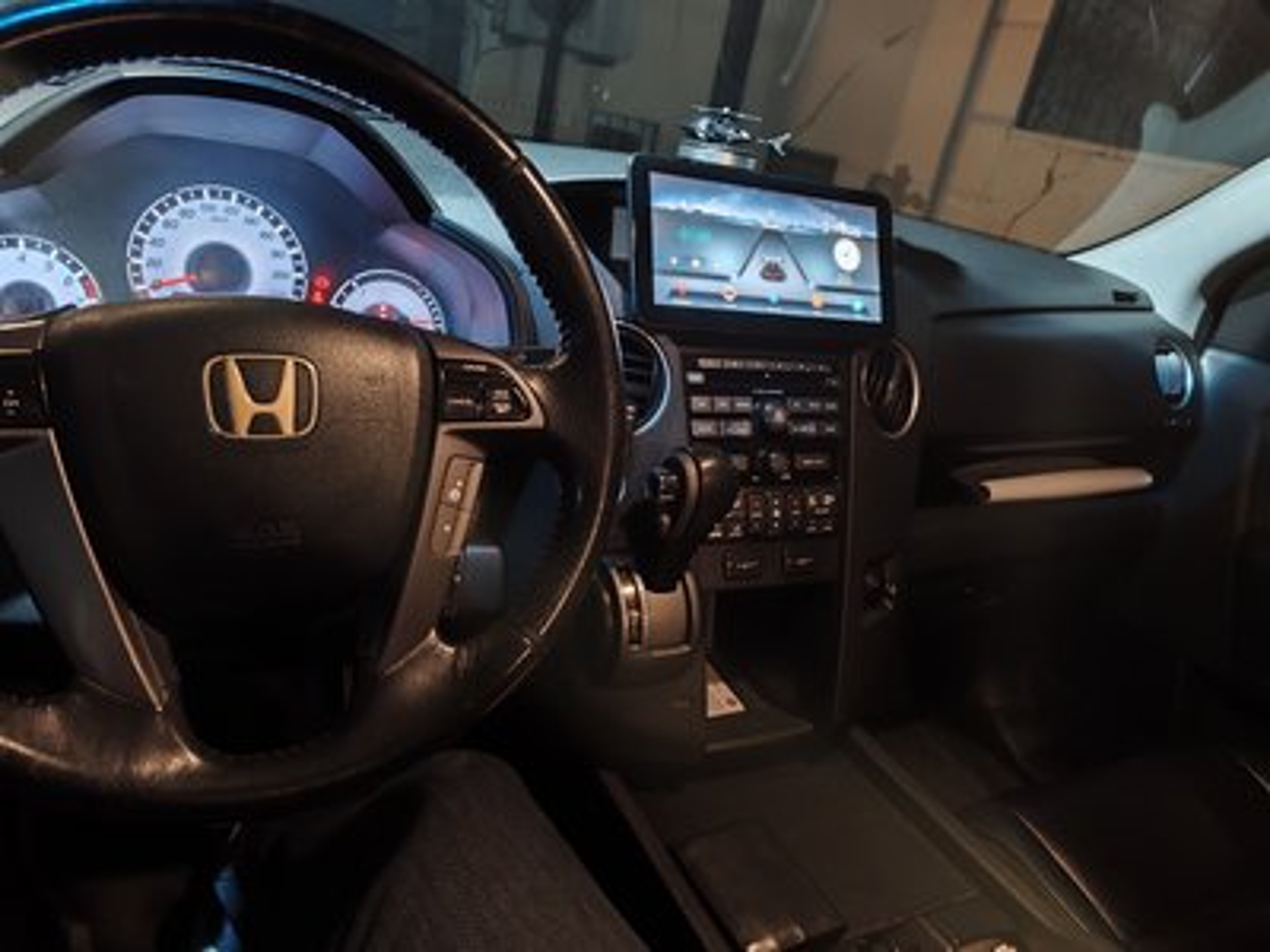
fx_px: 844
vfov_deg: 58.9
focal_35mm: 23
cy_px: 476
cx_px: 635
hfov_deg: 73.9
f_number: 1.65
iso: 5000
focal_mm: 6.19
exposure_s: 1/10
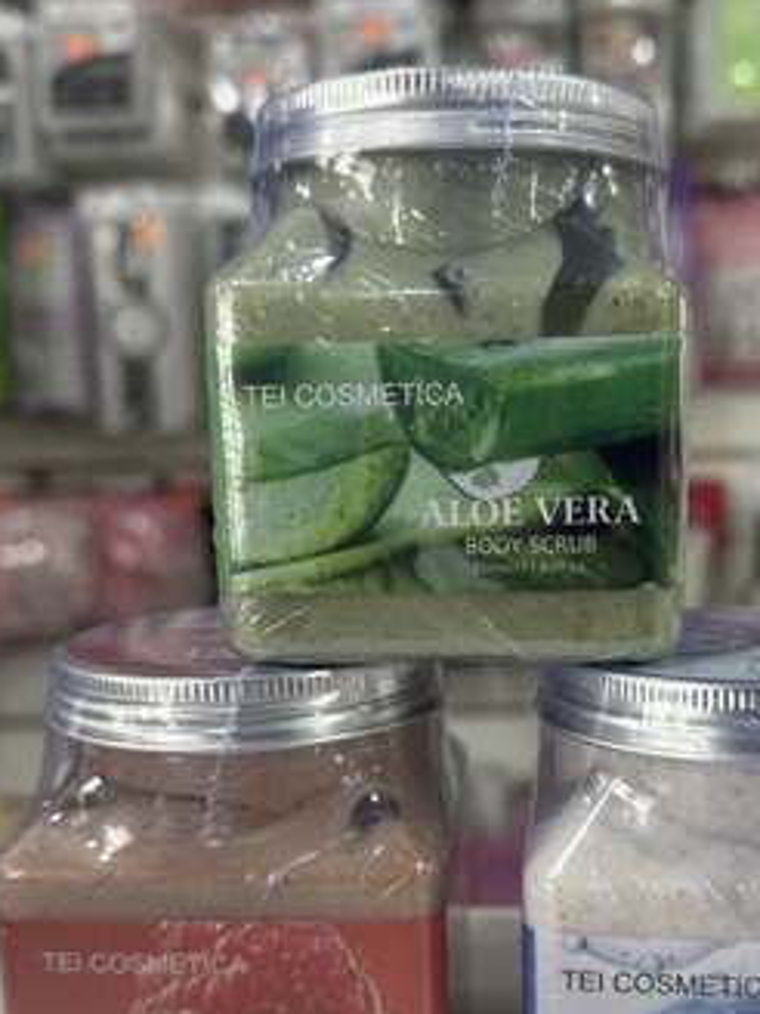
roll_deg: +1.0
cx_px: 488
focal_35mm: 39
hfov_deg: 36.5
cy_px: 611
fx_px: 1142
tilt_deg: -10.6
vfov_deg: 47.6
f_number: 1.78
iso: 100
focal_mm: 6.86
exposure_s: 1/100
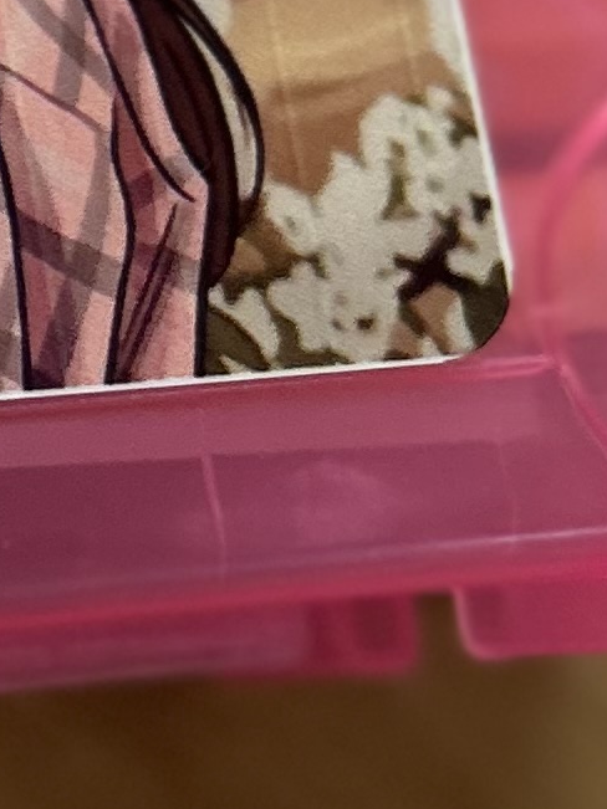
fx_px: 3765
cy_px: -267
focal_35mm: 161
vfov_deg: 11.9
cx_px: -1040
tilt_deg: -72.2
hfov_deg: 8.2
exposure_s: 1/100
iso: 80
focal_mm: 5.7
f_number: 1.5
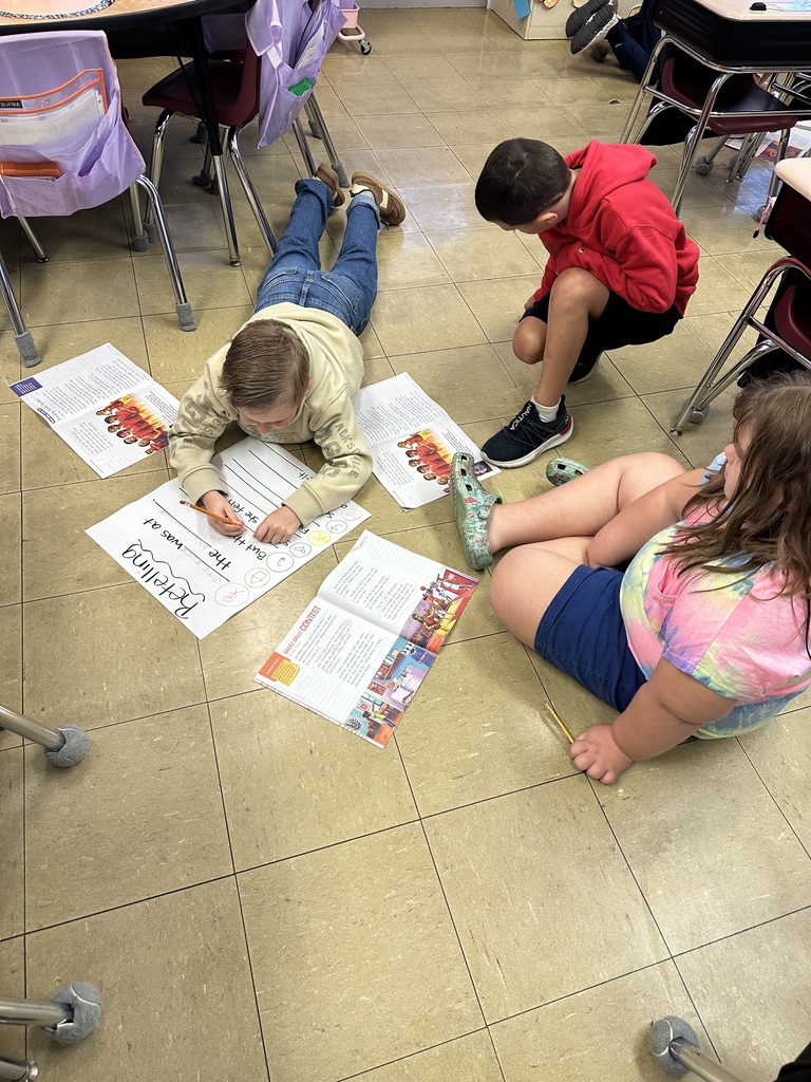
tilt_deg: -49.5
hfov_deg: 56.8
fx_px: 750
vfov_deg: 71.6
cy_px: 541
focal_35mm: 24
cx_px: 406
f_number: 1.78
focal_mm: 6.86
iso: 200
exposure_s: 1/120
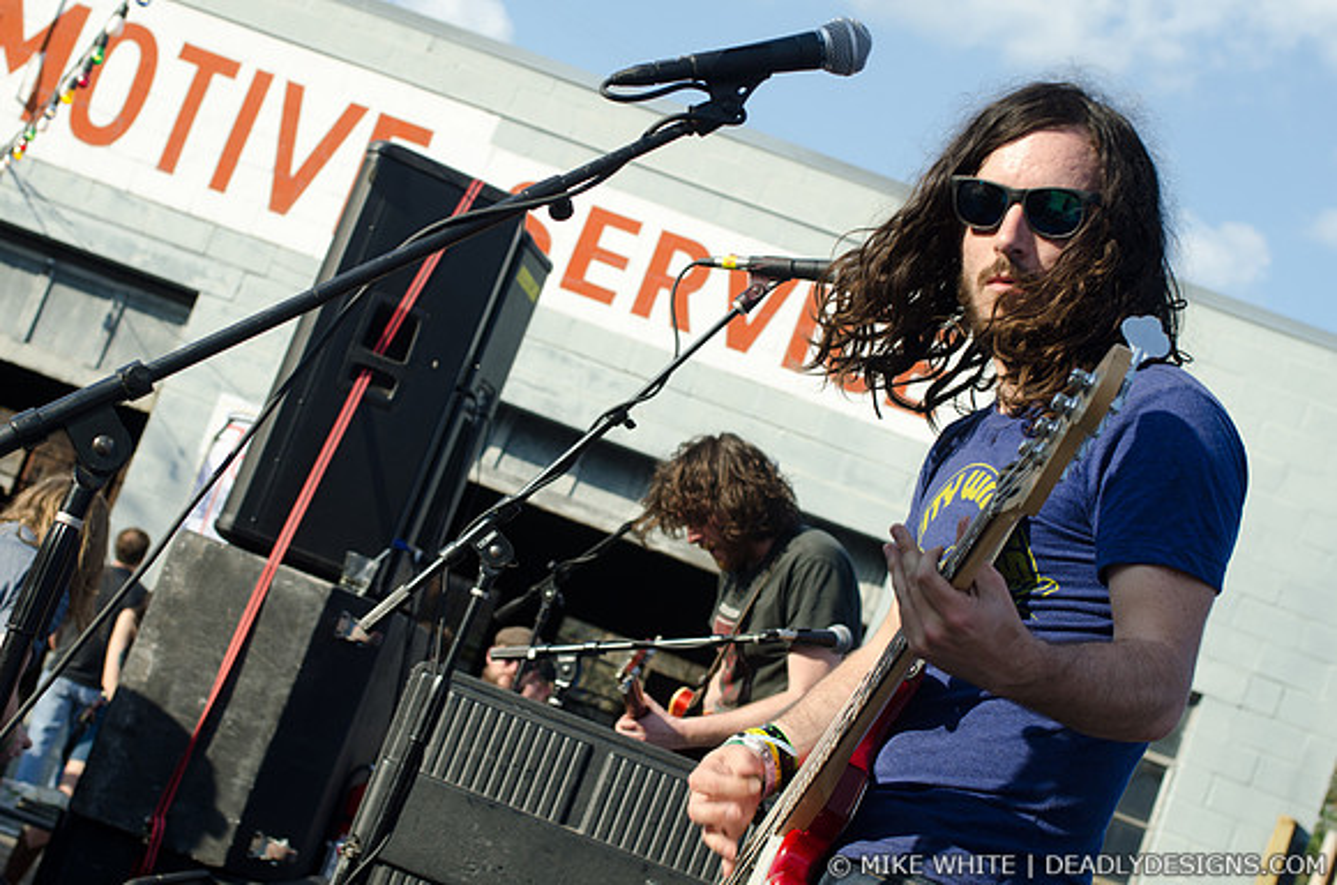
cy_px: 442
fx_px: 2446
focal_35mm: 66
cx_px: 668
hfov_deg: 30.6
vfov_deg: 20.5
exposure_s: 1/200
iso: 100
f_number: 7.1
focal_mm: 44
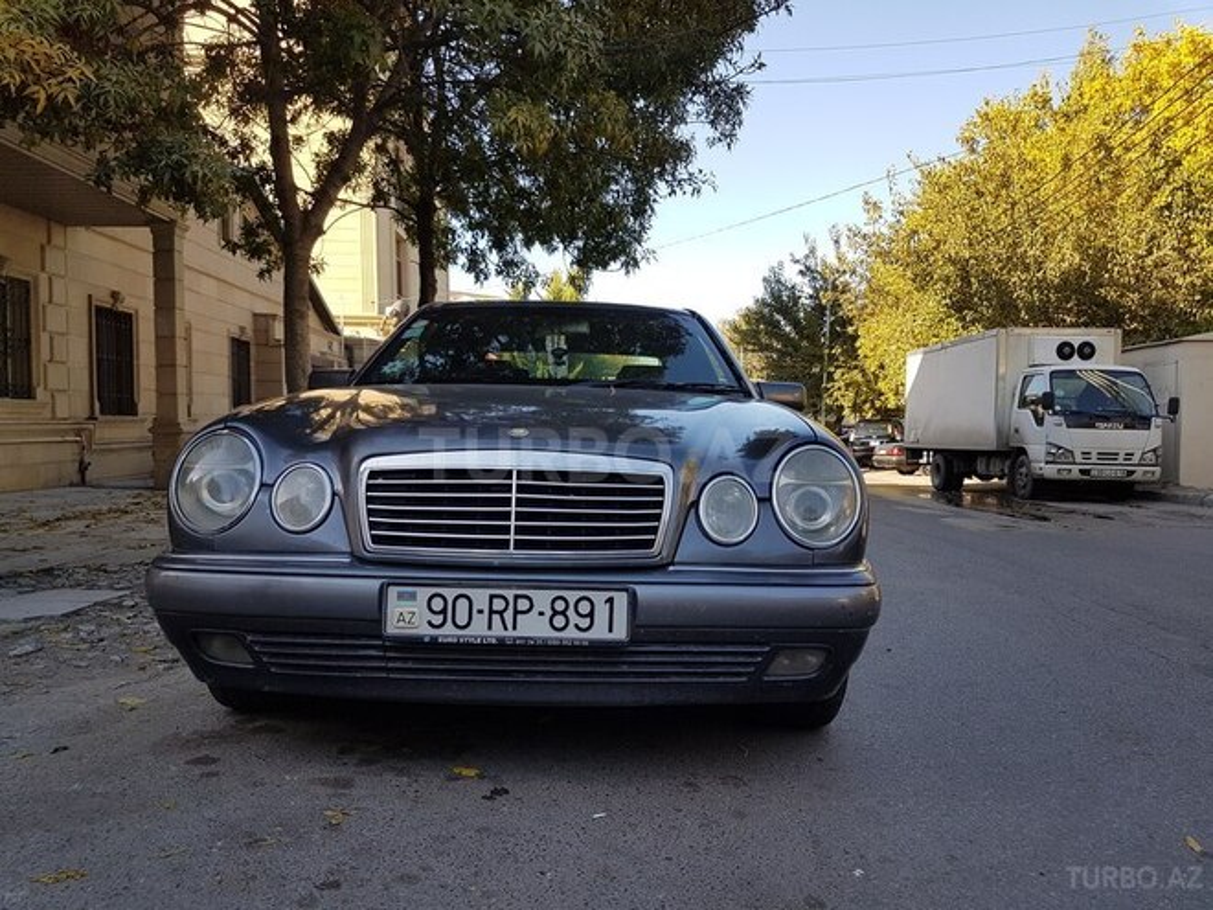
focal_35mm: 26
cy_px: 455
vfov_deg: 53.1
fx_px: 911
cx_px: 606
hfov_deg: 67.3
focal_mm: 4.2
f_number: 1.7
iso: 40
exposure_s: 1/652
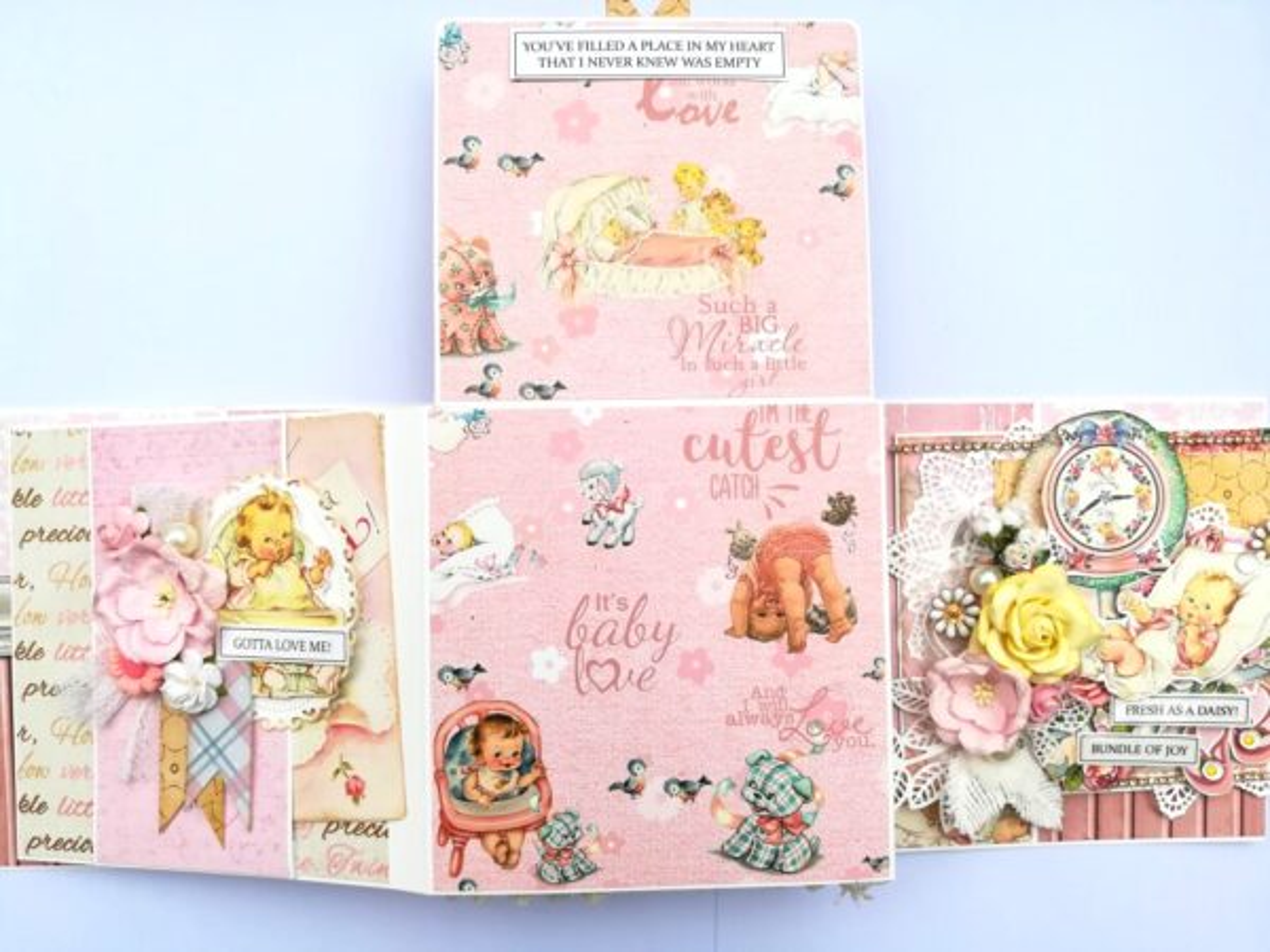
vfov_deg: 53.1
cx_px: 635
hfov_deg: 67.3
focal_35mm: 26
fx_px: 954
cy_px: 476
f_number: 2.2
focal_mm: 3.83
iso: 50
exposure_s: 1/600
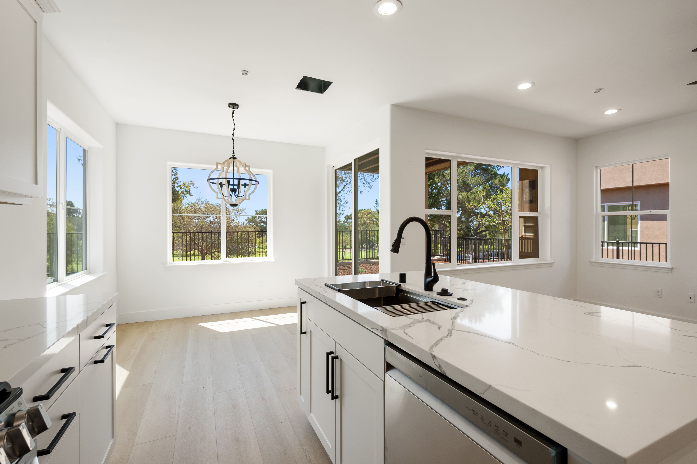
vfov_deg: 73.7
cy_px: 232
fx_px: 310
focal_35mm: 16
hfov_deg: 96.7
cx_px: 348
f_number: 8
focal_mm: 16
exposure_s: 1/20
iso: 125
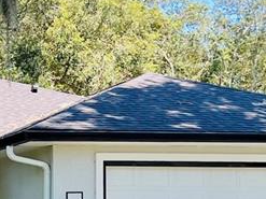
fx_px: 830
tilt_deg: -0.6
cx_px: -104
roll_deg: -0.4
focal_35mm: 108
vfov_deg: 13.3
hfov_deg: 16.9
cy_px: 238
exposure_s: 1/678
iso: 50
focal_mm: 5.7
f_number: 1.5
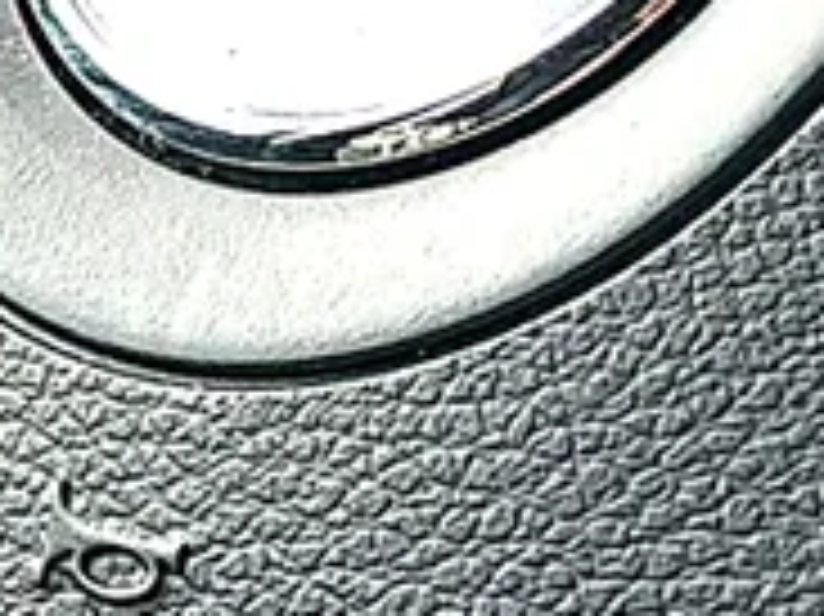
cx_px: 216
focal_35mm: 172
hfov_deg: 11.5
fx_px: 4092
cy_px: -443
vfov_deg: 8.3
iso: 80
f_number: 1.78
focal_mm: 6.86
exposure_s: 1/556
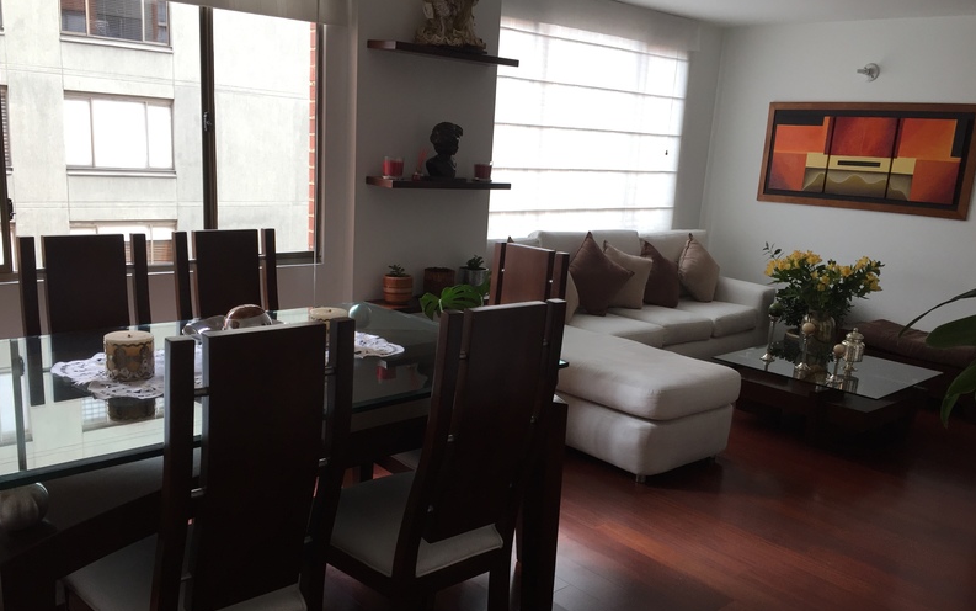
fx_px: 825
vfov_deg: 40.5
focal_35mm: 31
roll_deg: -3.3
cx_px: 490
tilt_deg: -13.5
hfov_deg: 61.2
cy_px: 345
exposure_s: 1/120
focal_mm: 4.15
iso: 50
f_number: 2.2
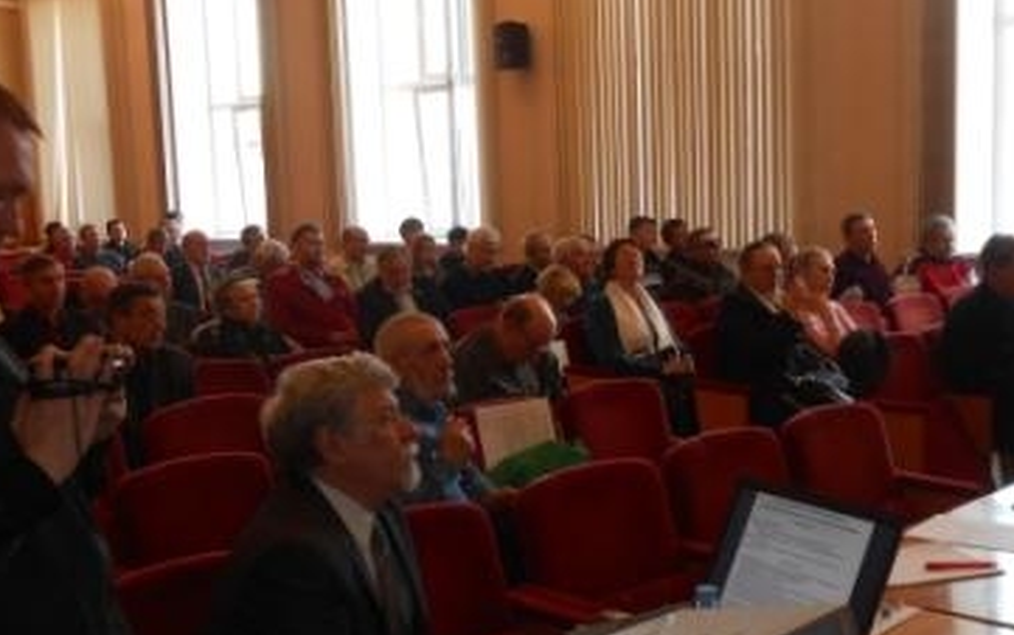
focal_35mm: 50
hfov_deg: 40.3
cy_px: 377
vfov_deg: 25.8
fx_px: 1382
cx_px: 480
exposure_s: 1/30
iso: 125
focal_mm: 6.8
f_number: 4.2
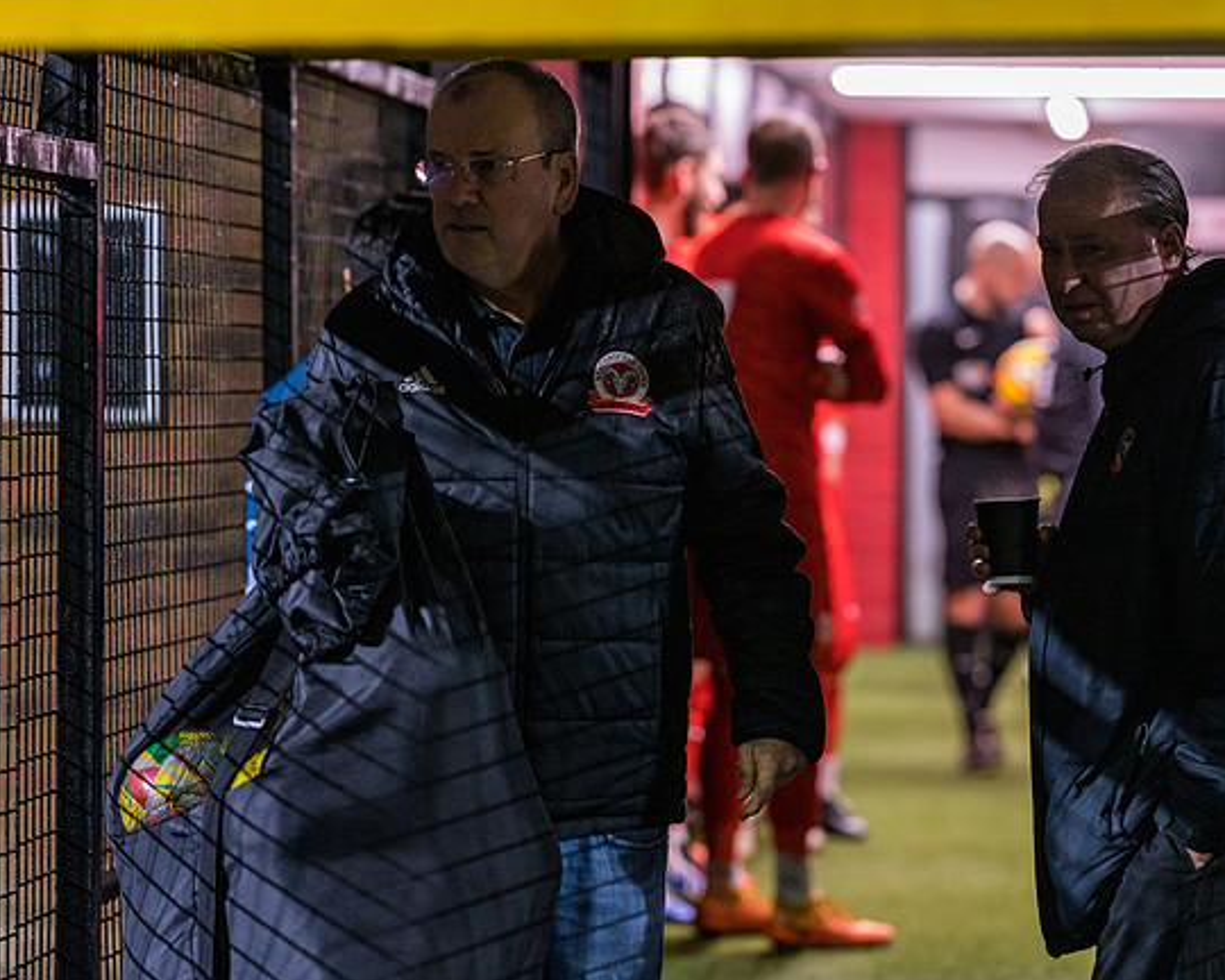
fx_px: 5801
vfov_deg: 9.7
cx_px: 517
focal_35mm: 160
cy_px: 487
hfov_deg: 12.1
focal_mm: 135
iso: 4000
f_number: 2.8
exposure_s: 1/250
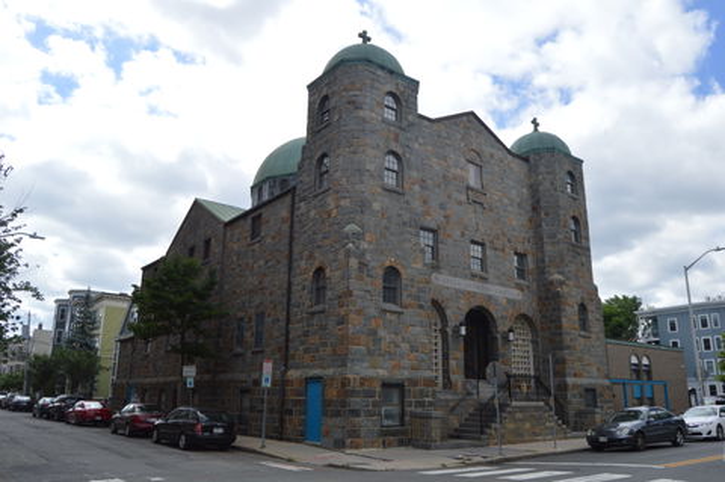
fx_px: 543
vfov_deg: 47.8
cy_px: 241
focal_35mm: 27
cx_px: 362
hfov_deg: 67.4
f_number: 8
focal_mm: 18
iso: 100
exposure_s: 1/250
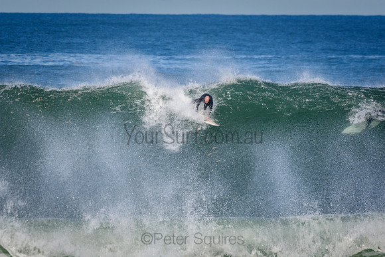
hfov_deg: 3.7
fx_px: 5937
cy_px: 128
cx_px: 192
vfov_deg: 2.5
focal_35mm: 555
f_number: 5.6
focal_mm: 370
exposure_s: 1/2000
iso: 320
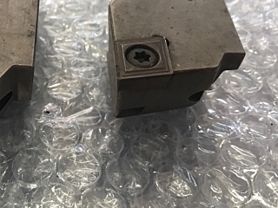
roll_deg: -1.9
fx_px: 450
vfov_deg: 26.0
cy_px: 72
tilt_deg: -44.3
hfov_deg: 32.9
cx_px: 36
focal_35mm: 56
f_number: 1.8
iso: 32
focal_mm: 3.99
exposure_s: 1/30
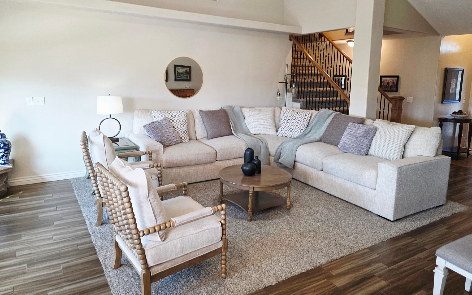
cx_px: 238
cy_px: 115
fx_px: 322
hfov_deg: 72.5
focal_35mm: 25
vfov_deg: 48.9
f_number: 1.7
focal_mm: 6.3
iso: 200
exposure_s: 1/120
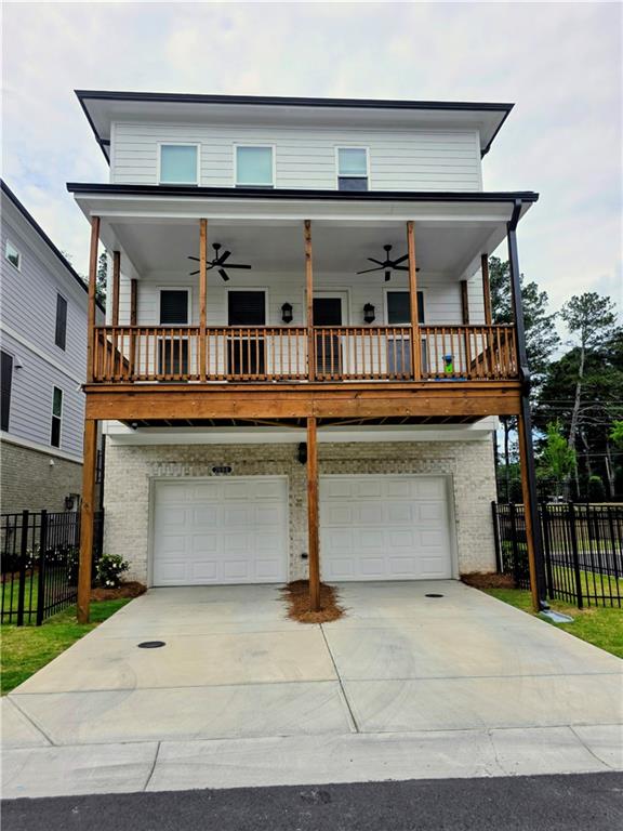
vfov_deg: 73.9
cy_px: 416
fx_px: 552
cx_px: 312
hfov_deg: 58.9
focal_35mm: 23
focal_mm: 6.3
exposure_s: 1/6809
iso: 80
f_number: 1.7
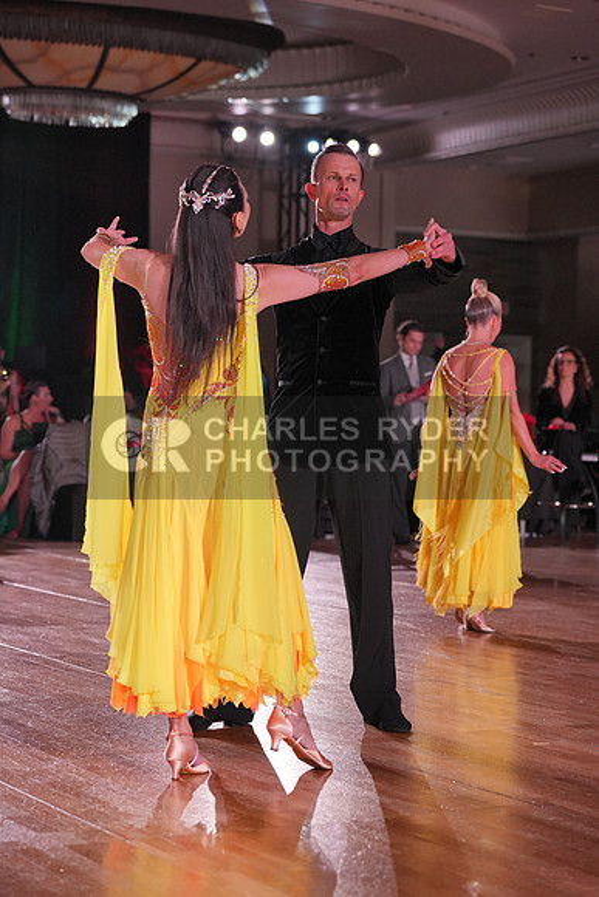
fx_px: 1970
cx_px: 300
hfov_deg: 17.3
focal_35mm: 79
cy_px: 448
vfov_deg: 25.7
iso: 2000
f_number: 4
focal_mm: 79
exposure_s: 1/500
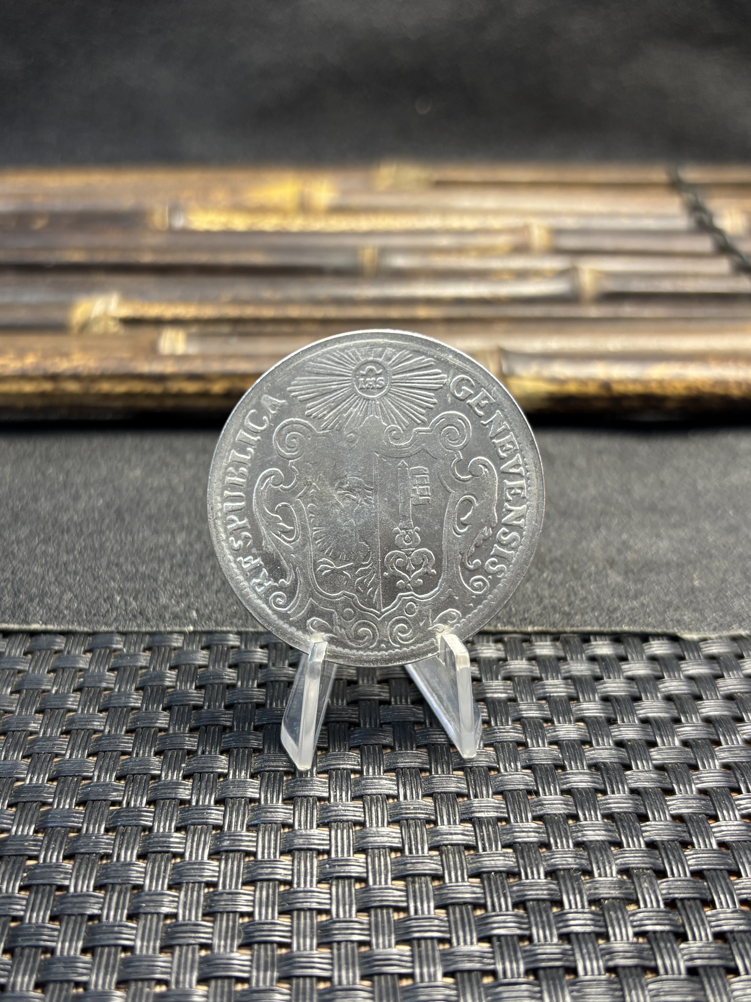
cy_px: 501
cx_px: 376
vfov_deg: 67.3
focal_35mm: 26
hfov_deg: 53.1
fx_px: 752
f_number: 1.6
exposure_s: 1/50
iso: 160
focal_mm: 5.96
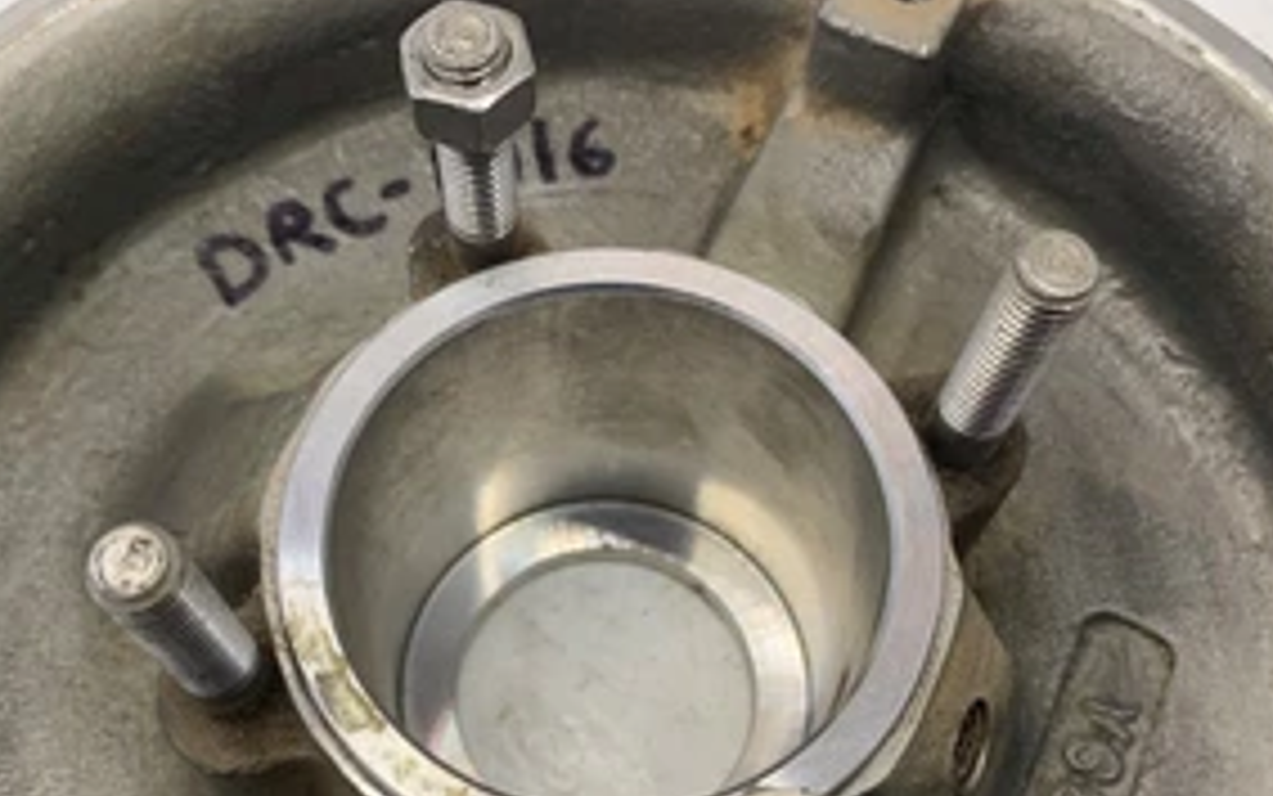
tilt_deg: -70.4
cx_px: 585
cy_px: 616
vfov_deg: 32.1
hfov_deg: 50.3
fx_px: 1353
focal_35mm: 39
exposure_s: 1/117
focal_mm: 4.25
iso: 100
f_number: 1.8
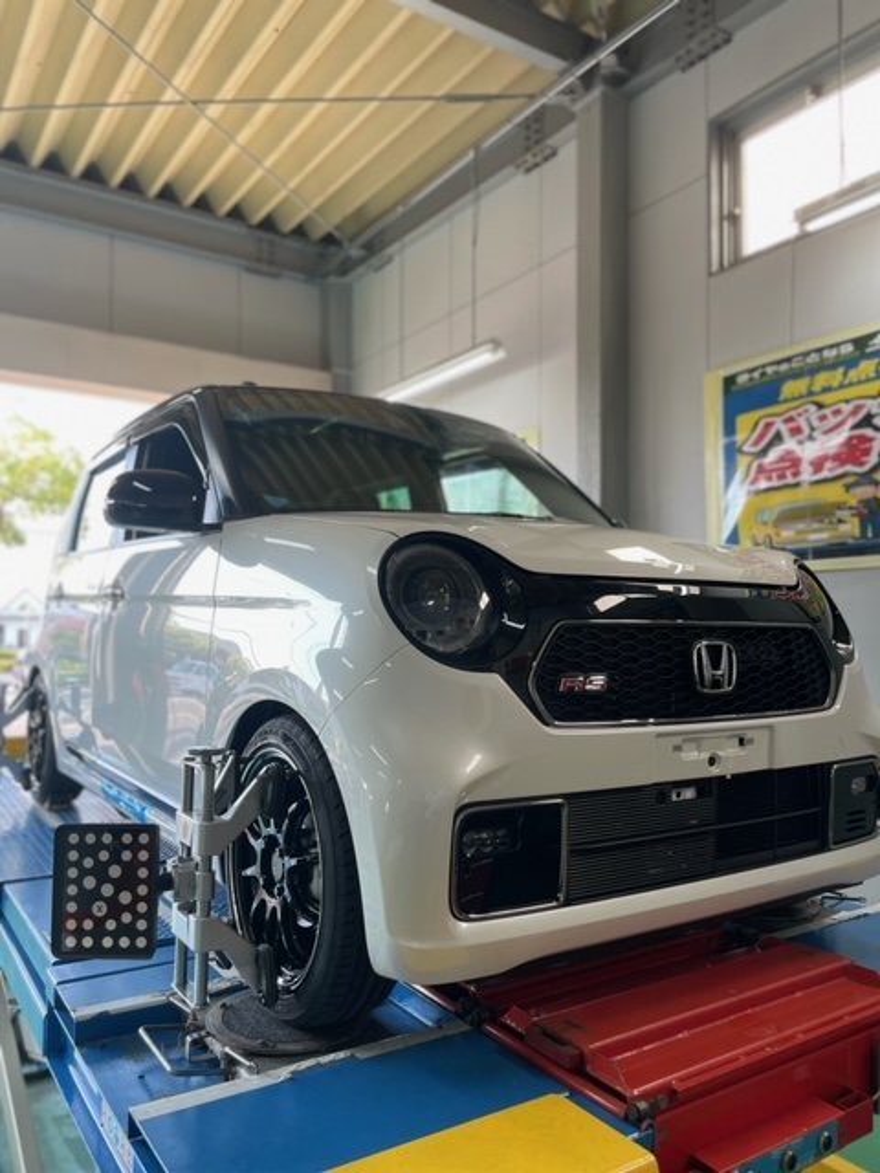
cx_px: 440
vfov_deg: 67.3
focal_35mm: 26
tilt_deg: +2.6
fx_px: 881
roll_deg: +0.3
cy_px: 586
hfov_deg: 53.1
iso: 50
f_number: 1.6
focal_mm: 4.2
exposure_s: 1/120
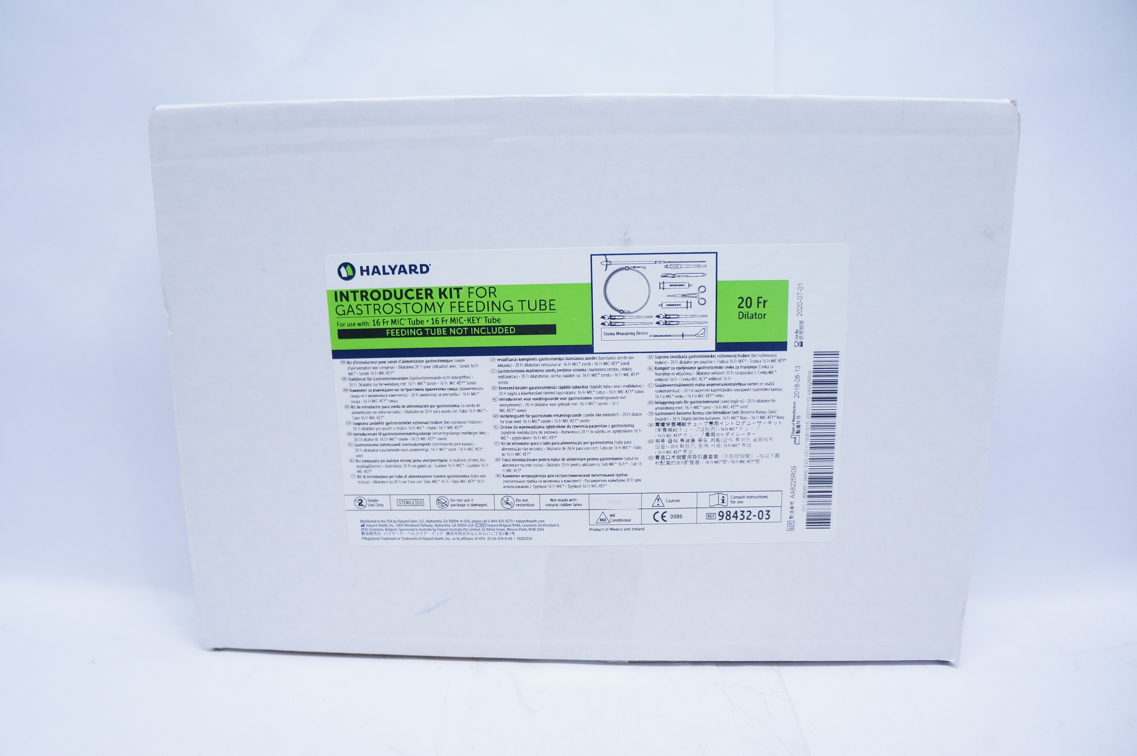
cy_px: 378
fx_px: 852
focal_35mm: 27
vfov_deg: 47.8
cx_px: 568
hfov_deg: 67.4
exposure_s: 1/160
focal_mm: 18
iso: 800
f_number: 3.5
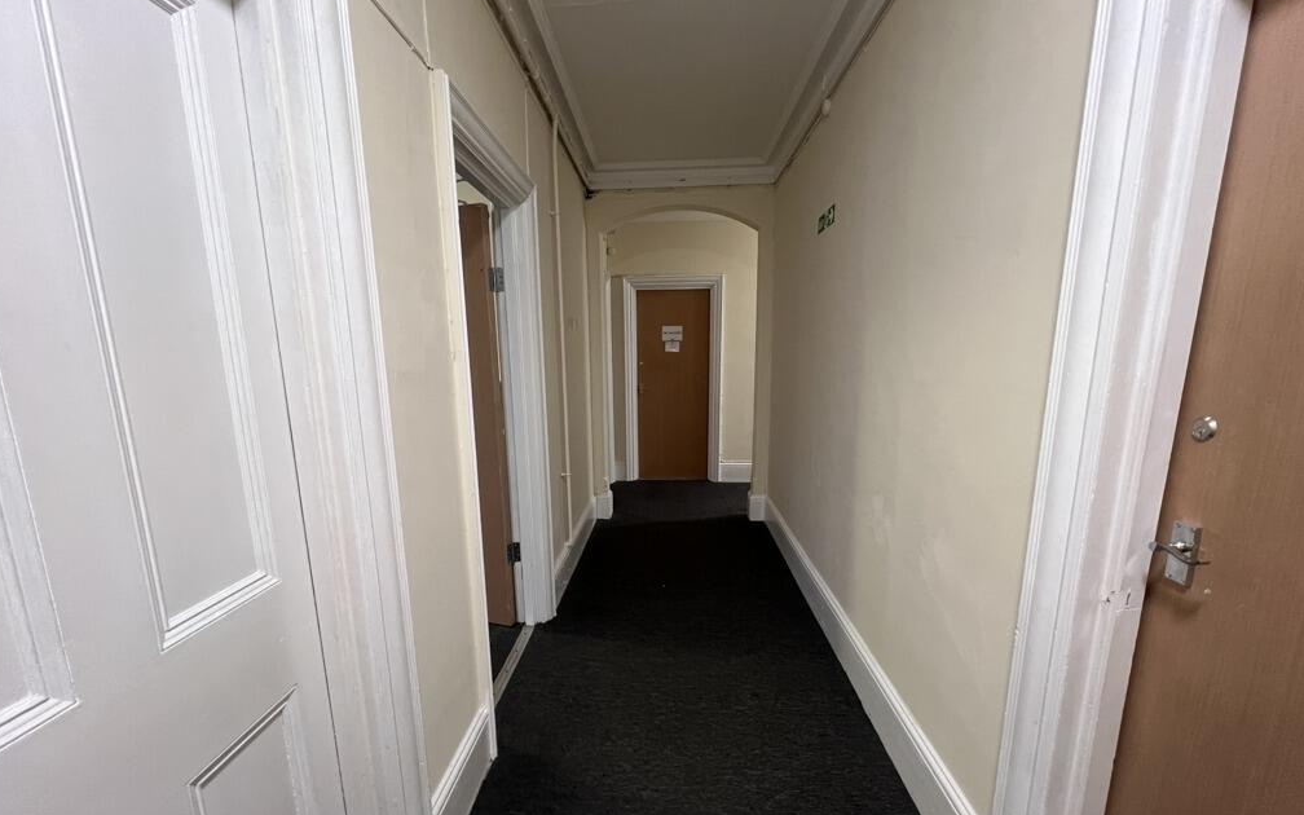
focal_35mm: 14
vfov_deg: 78.3
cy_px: 455
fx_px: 498
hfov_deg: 105.3
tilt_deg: -9.8
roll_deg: +0.9
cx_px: 644
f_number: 1.8
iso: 320
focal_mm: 1.57
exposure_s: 1/50
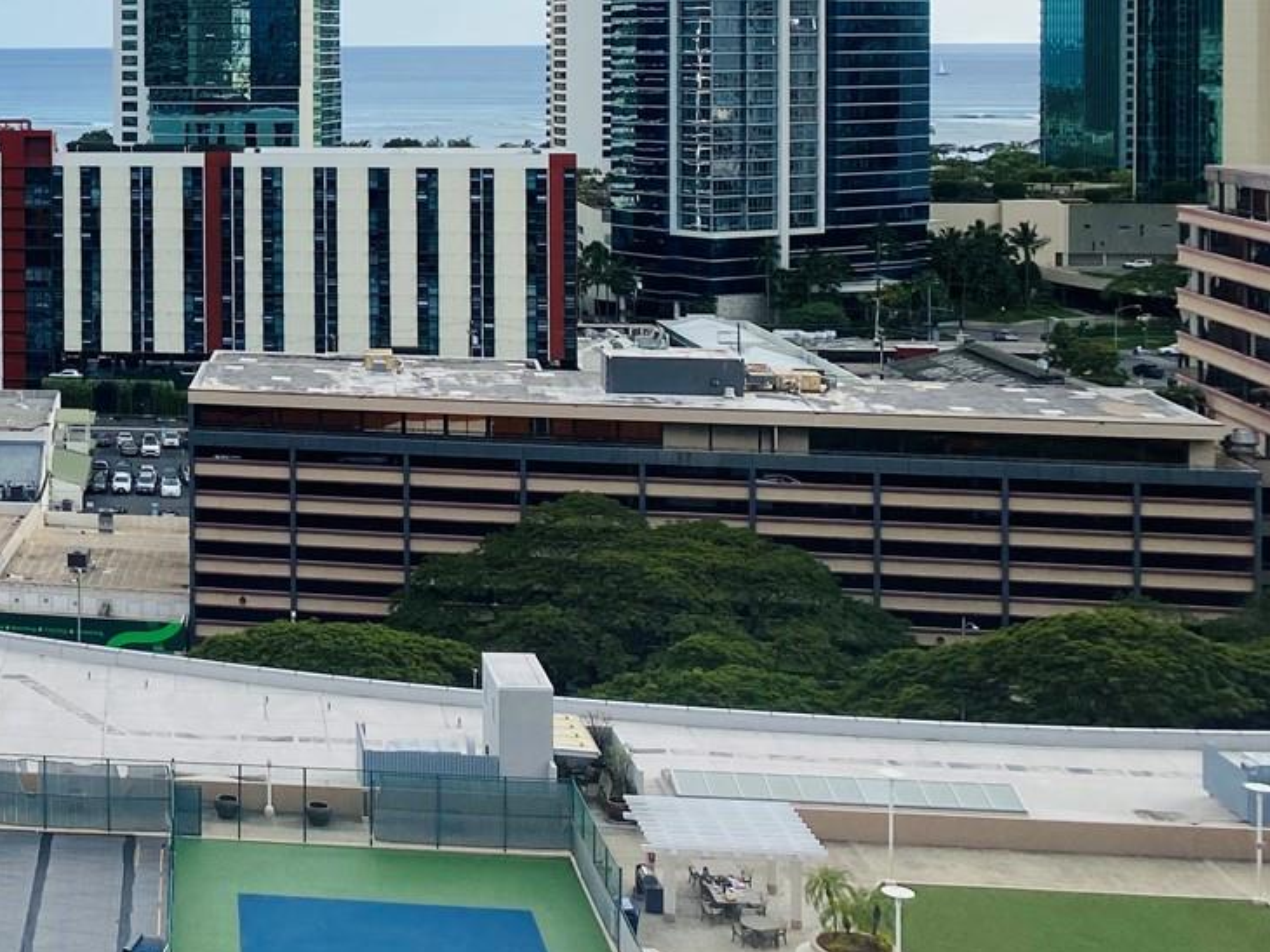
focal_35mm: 57
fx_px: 2091
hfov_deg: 30.3
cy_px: 84
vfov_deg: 24.8
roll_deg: -0.4
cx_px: -118
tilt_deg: -1.8
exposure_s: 1/3125
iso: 32
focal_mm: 4.25
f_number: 1.8
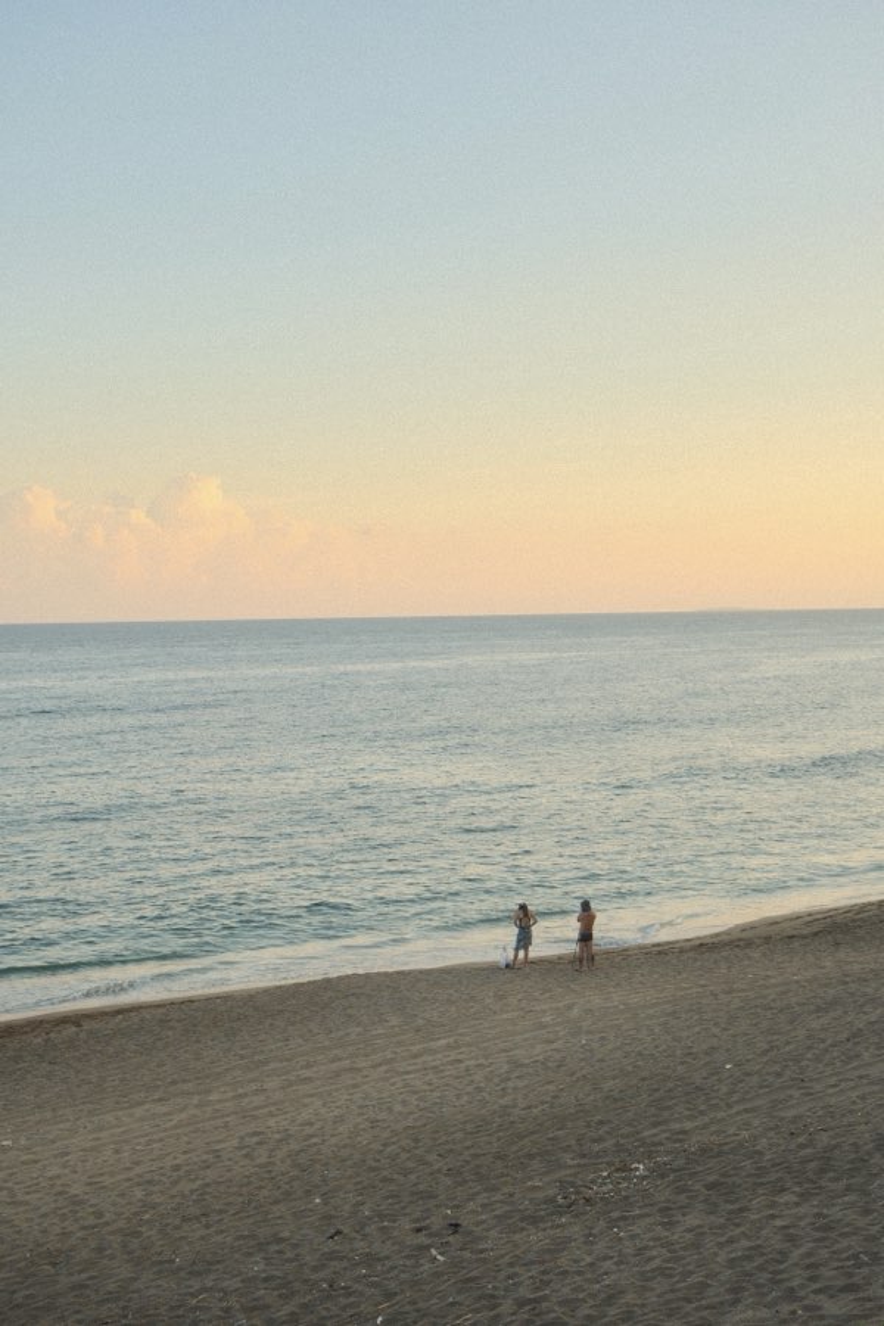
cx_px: 442
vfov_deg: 40.3
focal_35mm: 49
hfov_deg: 27.5
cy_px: 663
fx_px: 1805
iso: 500
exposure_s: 1/210
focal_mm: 32.5
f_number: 5.6
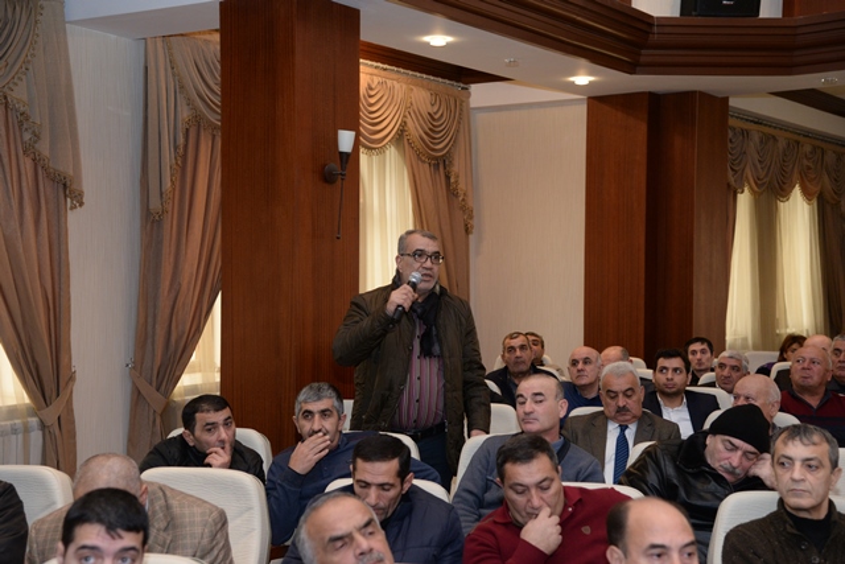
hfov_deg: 39.6
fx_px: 1174
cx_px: 422
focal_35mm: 50
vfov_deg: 27.0
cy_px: 282
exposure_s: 1/100
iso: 2200
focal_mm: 50
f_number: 4.5
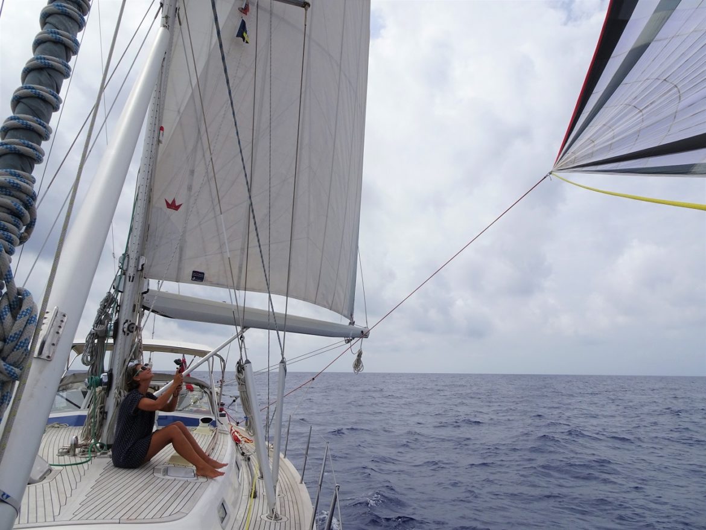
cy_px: 265
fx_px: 490
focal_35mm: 24
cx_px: 353
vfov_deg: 56.8
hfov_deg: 71.6
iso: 80
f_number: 3.5
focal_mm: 4.1
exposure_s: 1/1600
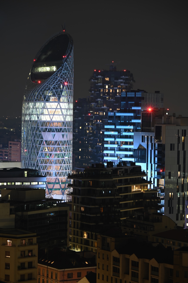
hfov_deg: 11.9
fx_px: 902
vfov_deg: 17.8
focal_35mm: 115
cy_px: 142
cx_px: 94
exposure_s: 4
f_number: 7.1
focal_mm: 115
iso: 100
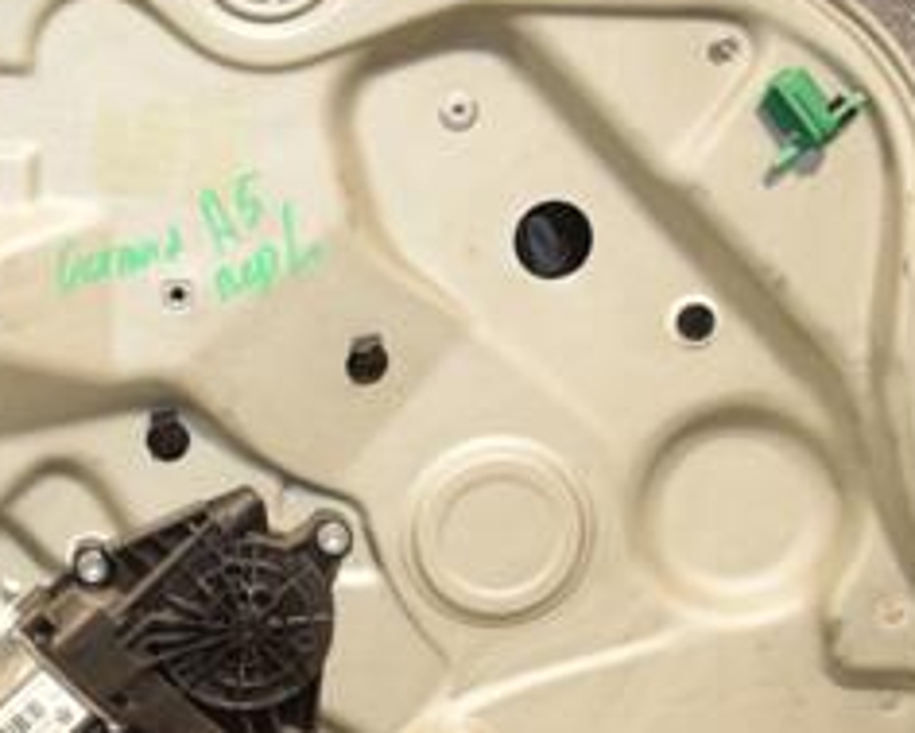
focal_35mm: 93
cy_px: 469
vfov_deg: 16.5
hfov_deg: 20.0
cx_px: 19
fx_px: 2520
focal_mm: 26
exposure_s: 1/200
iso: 800
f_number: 5
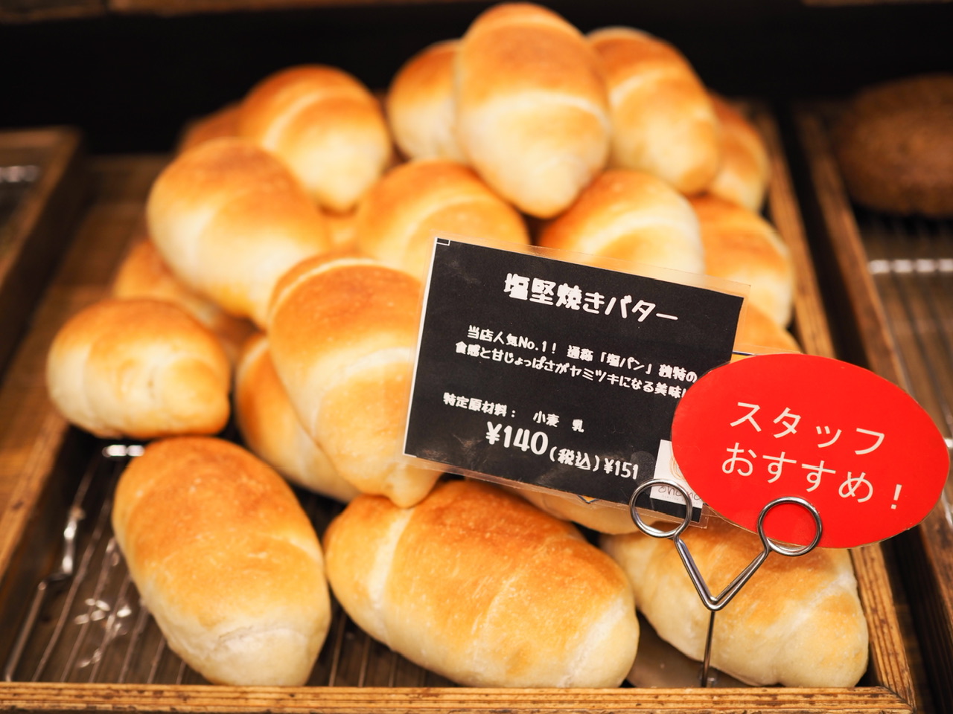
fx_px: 1377
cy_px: 357
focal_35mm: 50
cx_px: 476
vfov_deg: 29.1
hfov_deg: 38.2
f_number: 2
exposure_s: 1/320
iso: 200
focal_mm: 25
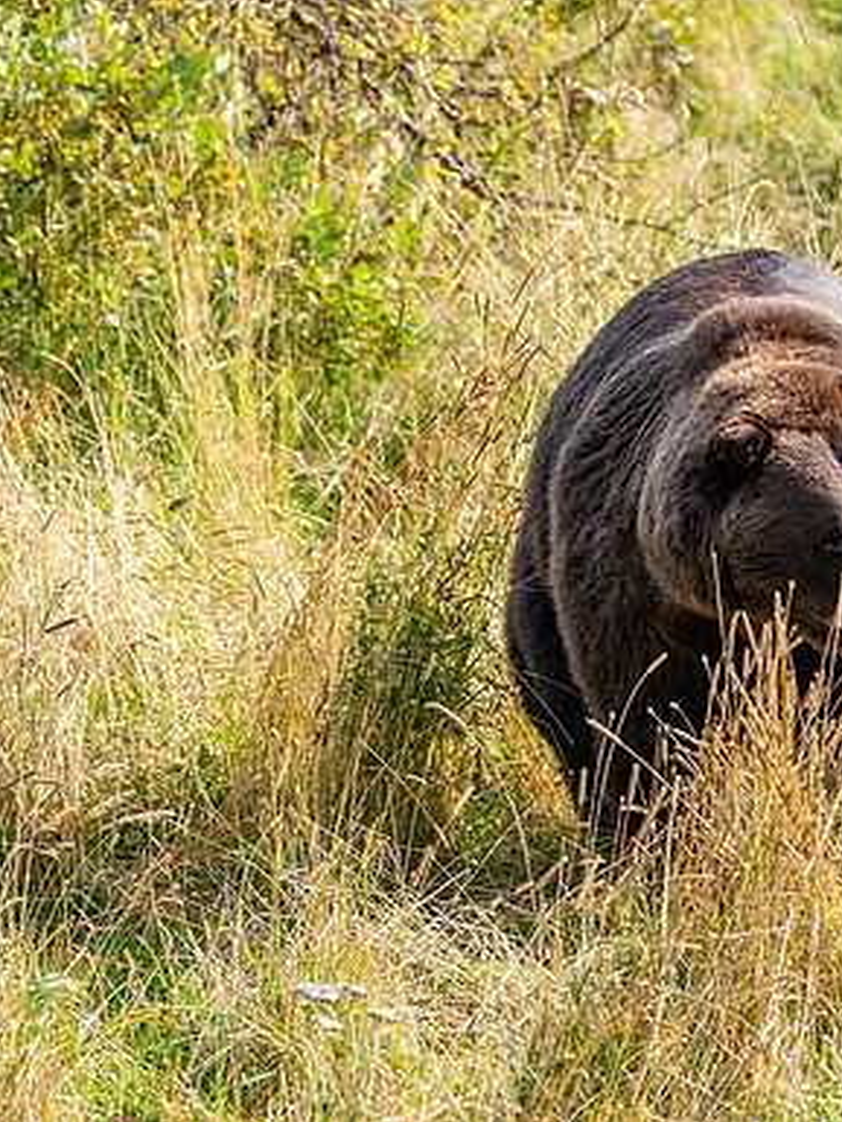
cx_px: 819
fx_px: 20518
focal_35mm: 633
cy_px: 708
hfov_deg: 2.4
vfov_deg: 3.1
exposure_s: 1/1250
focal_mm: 320
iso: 400
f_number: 8
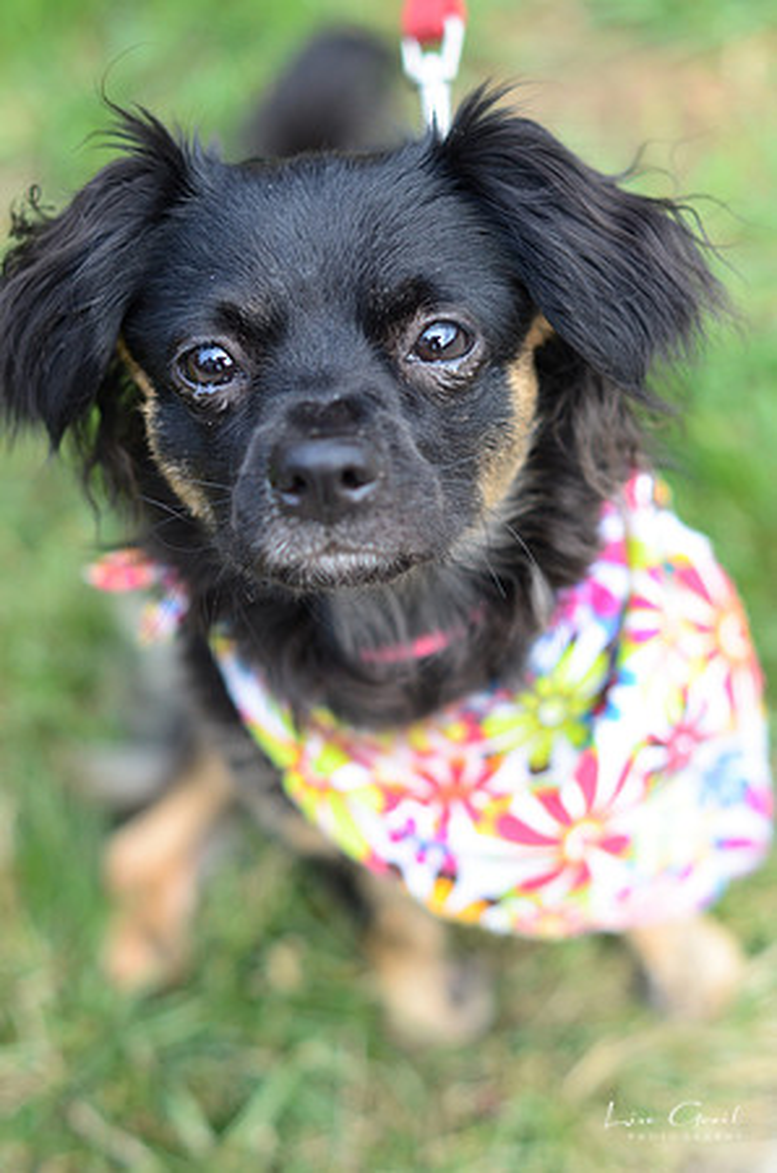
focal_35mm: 75
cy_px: 586
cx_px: 388
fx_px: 2439
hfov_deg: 18.1
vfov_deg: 27.0
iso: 400
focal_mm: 50
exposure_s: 1/1000
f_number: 2.5
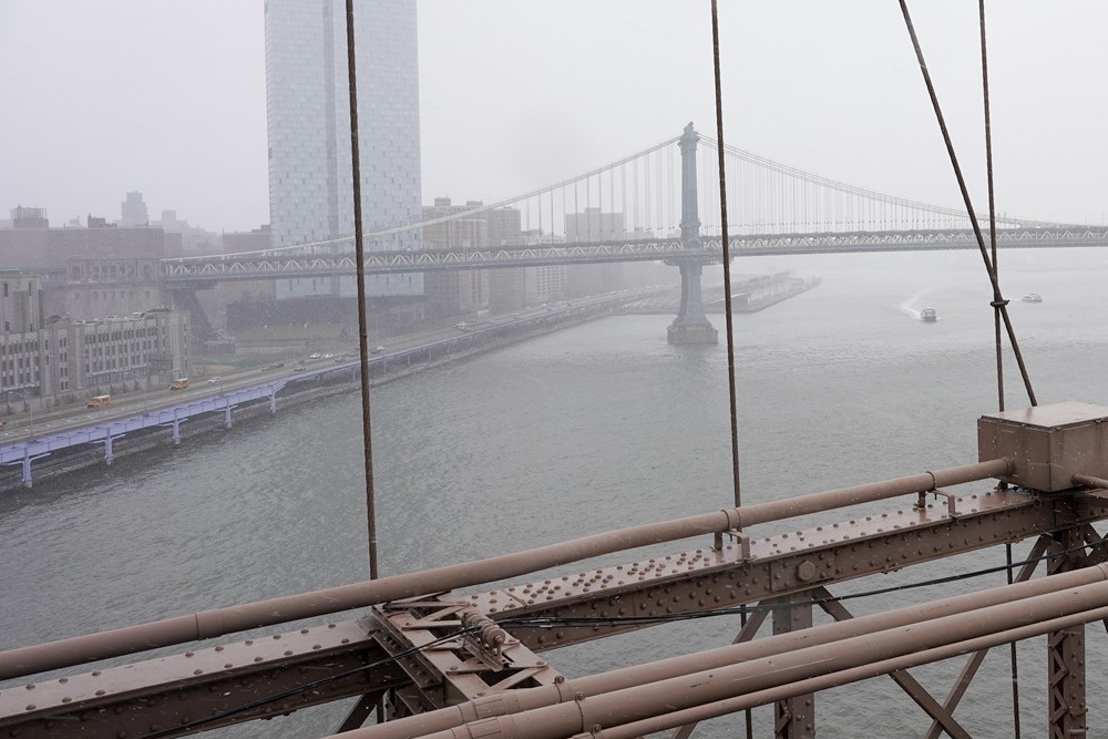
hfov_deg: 46.2
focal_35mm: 40
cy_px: 269
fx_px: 1231
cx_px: 871
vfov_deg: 33.2
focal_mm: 20
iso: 320
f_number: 13
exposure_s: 1/125
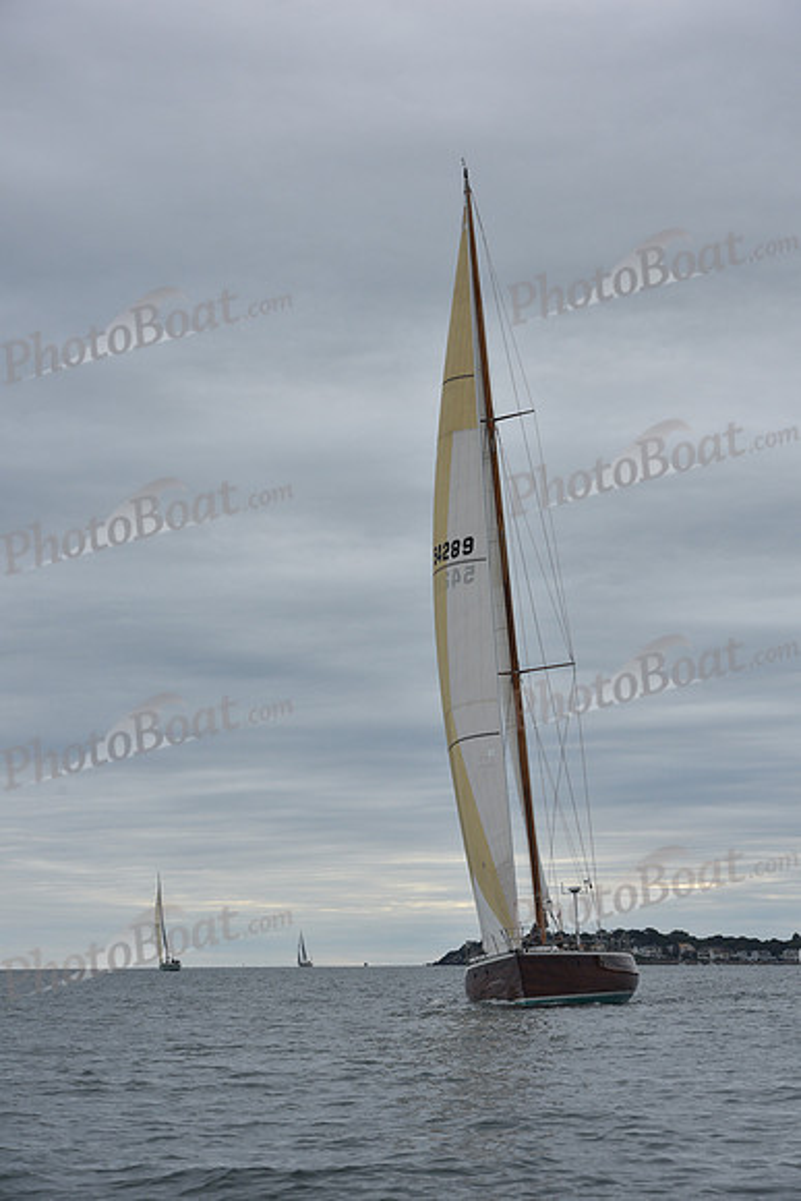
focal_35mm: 100
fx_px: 3335
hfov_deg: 13.7
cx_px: 400
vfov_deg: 20.4
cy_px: 600
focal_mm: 100
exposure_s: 1/1000
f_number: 8
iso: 400
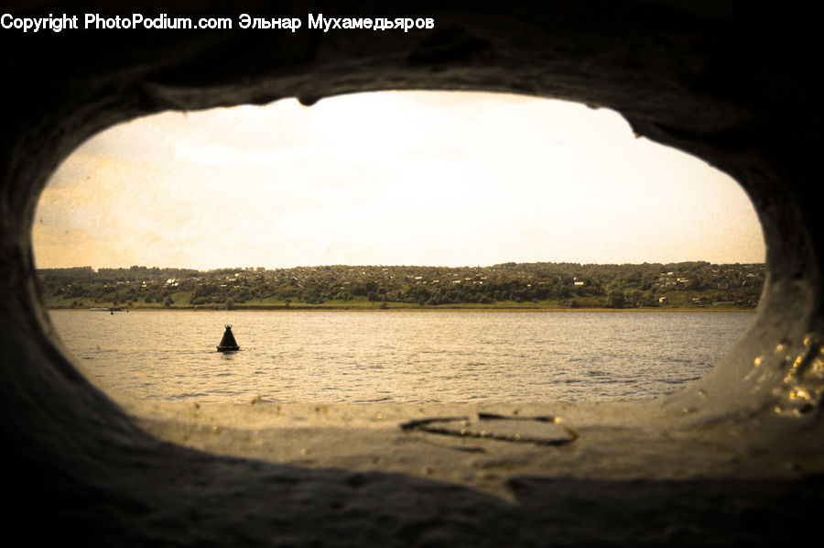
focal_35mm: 36
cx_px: 412
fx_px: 823
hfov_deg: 53.2
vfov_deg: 36.8
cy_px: 274
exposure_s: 1/200
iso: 200
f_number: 22
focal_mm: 24
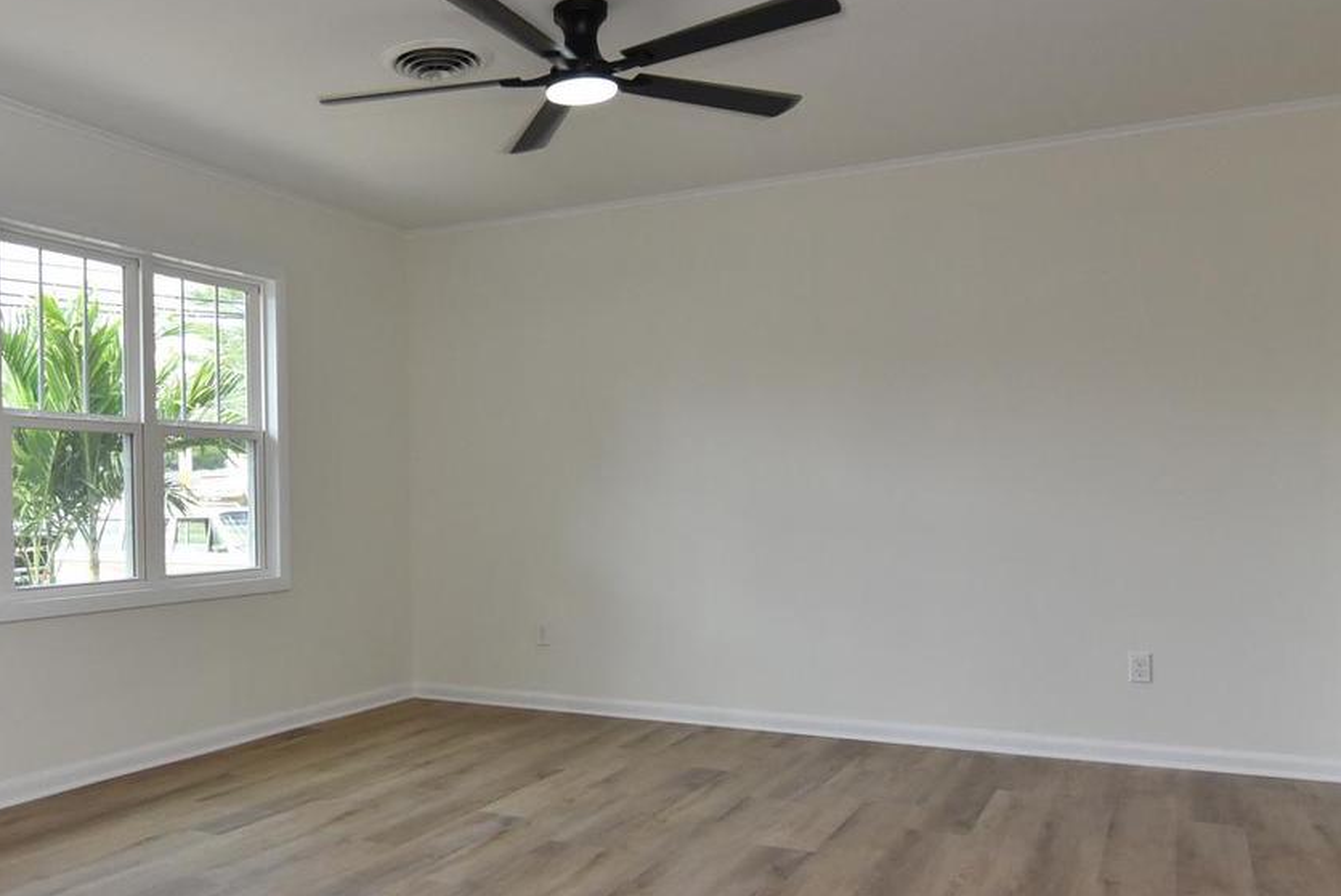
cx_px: 371
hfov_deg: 57.8
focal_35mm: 31
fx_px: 1156
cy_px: 516
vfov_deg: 42.3
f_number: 8
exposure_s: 1/125
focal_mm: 12
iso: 800
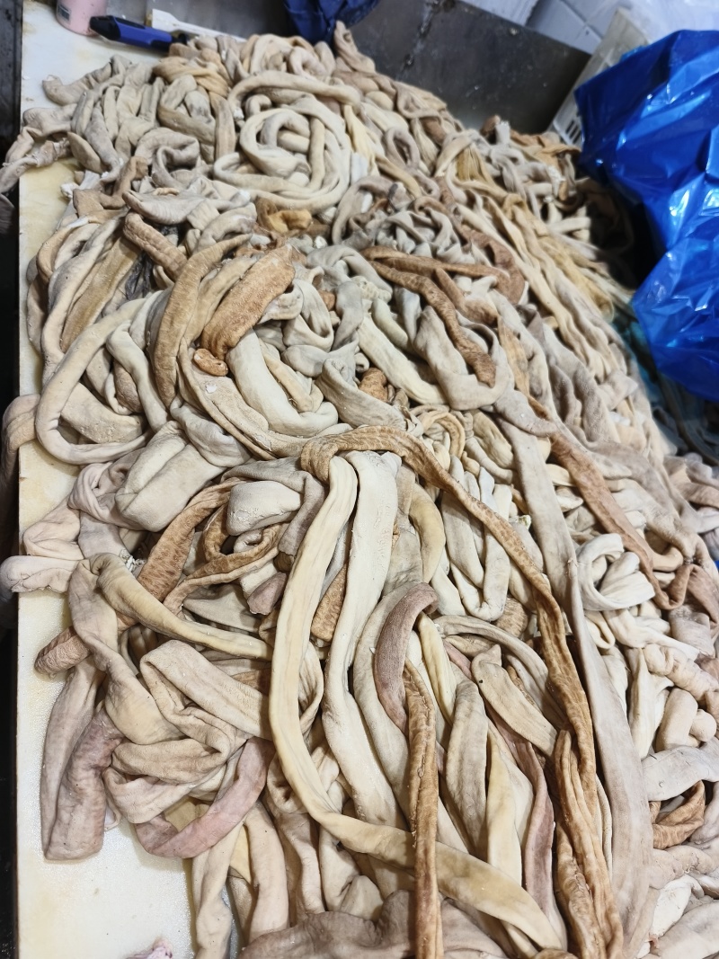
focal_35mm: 23
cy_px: 480
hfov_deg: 58.9
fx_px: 637
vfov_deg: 73.9
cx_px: 360
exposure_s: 1/100
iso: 786
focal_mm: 5.5
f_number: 1.75
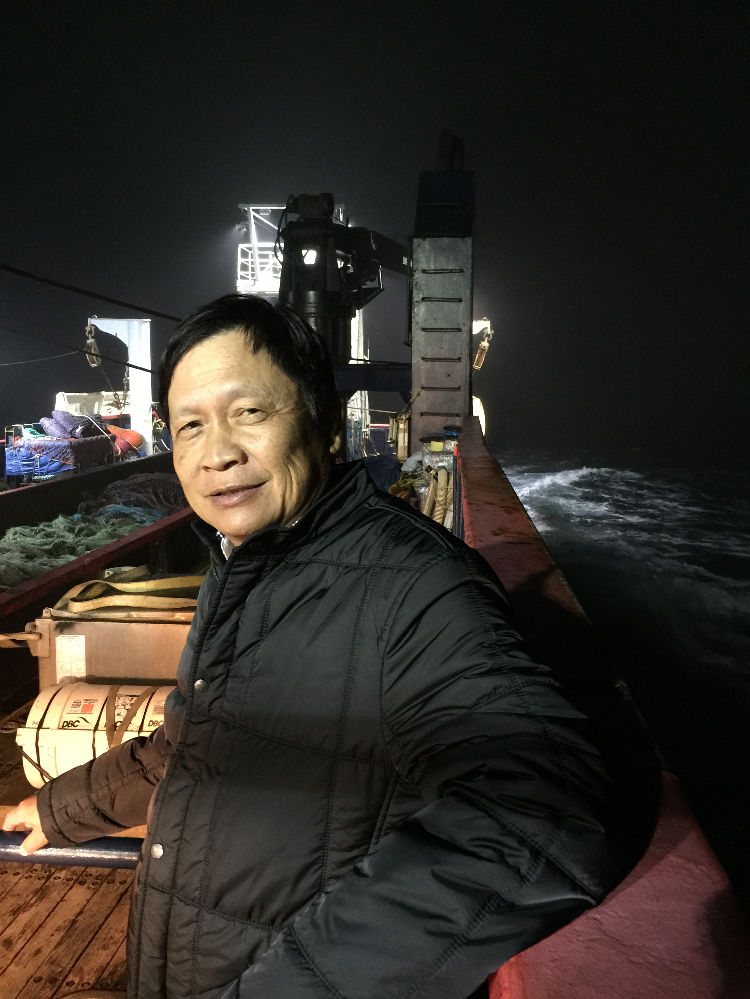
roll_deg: +0.3
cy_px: 500
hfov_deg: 48.2
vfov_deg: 61.7
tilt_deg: -8.4
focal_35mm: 29
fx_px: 838
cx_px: 375
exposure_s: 1/10
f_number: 2.2
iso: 125
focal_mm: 4.15
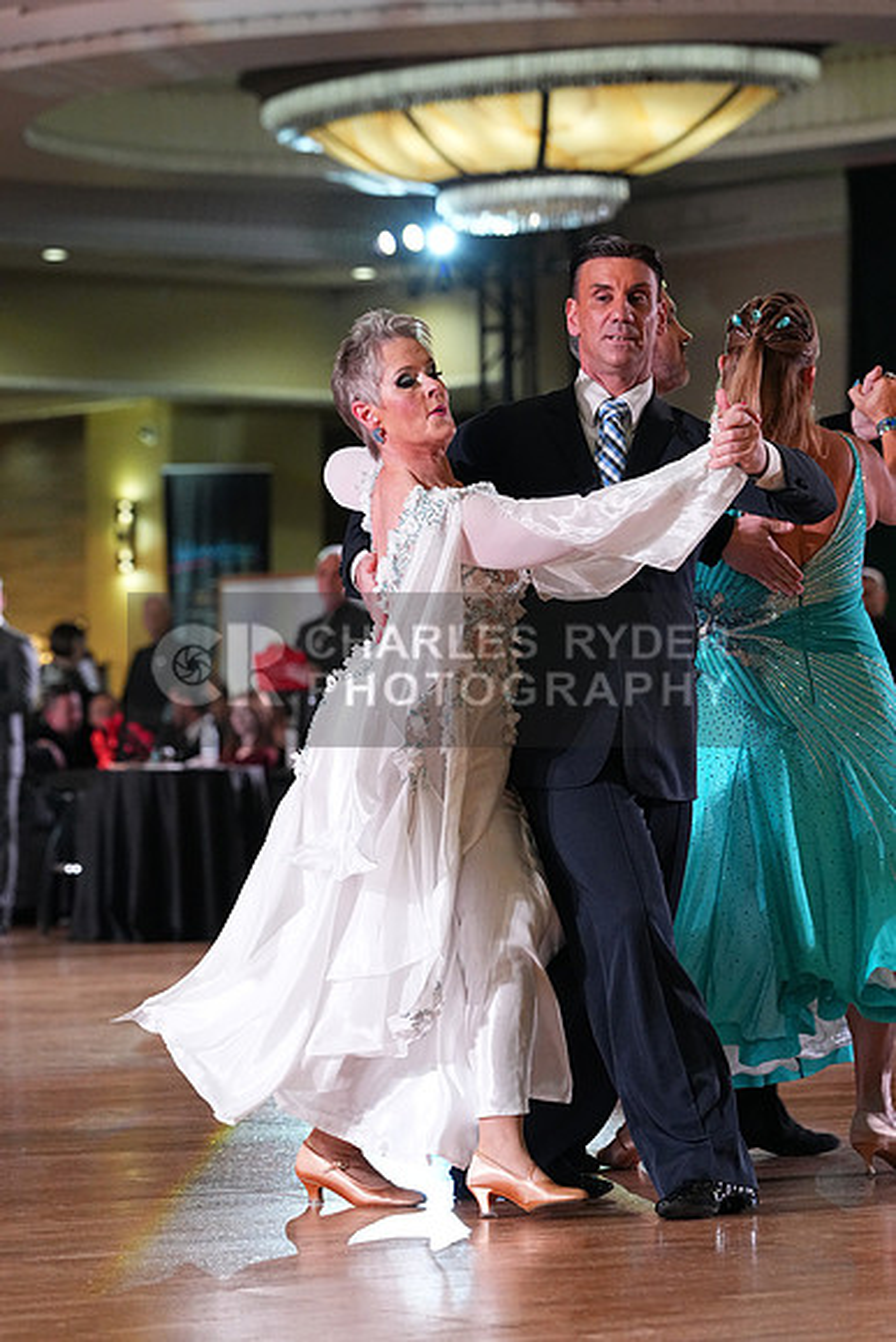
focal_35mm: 145
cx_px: 448
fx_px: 5410
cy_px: 671
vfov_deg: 14.2
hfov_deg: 9.5
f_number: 5
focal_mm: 145
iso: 6400
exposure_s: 1/400
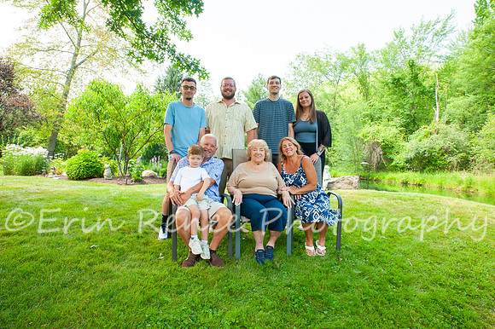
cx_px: 248
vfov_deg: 53.1
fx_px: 330
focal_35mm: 24
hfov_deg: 73.8
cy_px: 164
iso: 800
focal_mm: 24
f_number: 16
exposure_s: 1/160
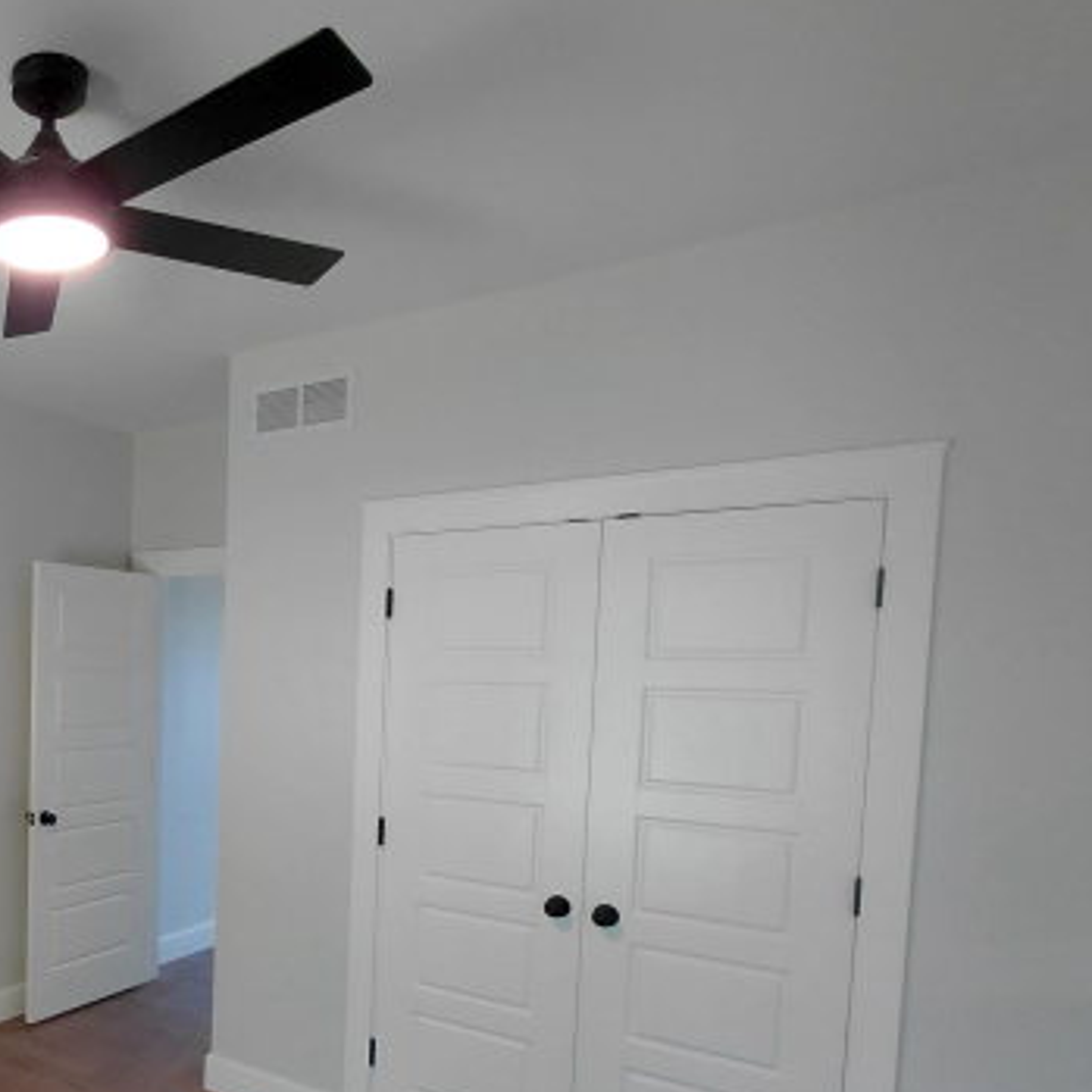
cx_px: 61
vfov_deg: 57.6
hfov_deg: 50.6
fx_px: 964
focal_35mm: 27
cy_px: 738
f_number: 2.2
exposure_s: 1/60
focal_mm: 1.64
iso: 160
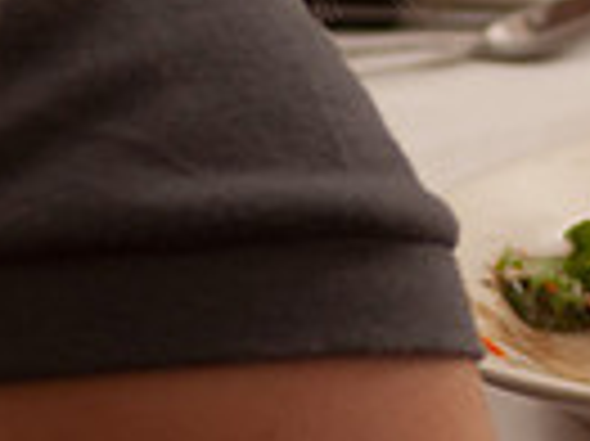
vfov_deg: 2.9
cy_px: -302
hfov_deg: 3.9
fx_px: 8736
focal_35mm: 513
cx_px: 860
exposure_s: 1/100
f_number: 4
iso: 200
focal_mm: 80
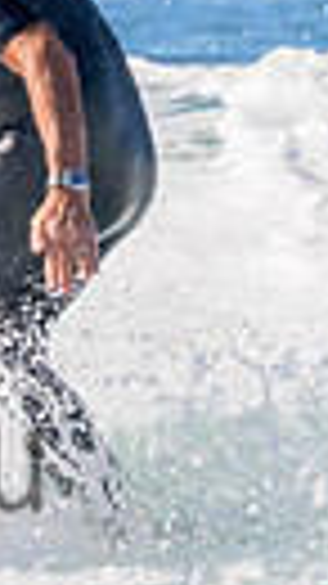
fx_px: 79267
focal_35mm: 5120
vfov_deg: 0.4
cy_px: 207
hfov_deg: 0.2
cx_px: -107
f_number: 11
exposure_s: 1/2000
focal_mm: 800
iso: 1000
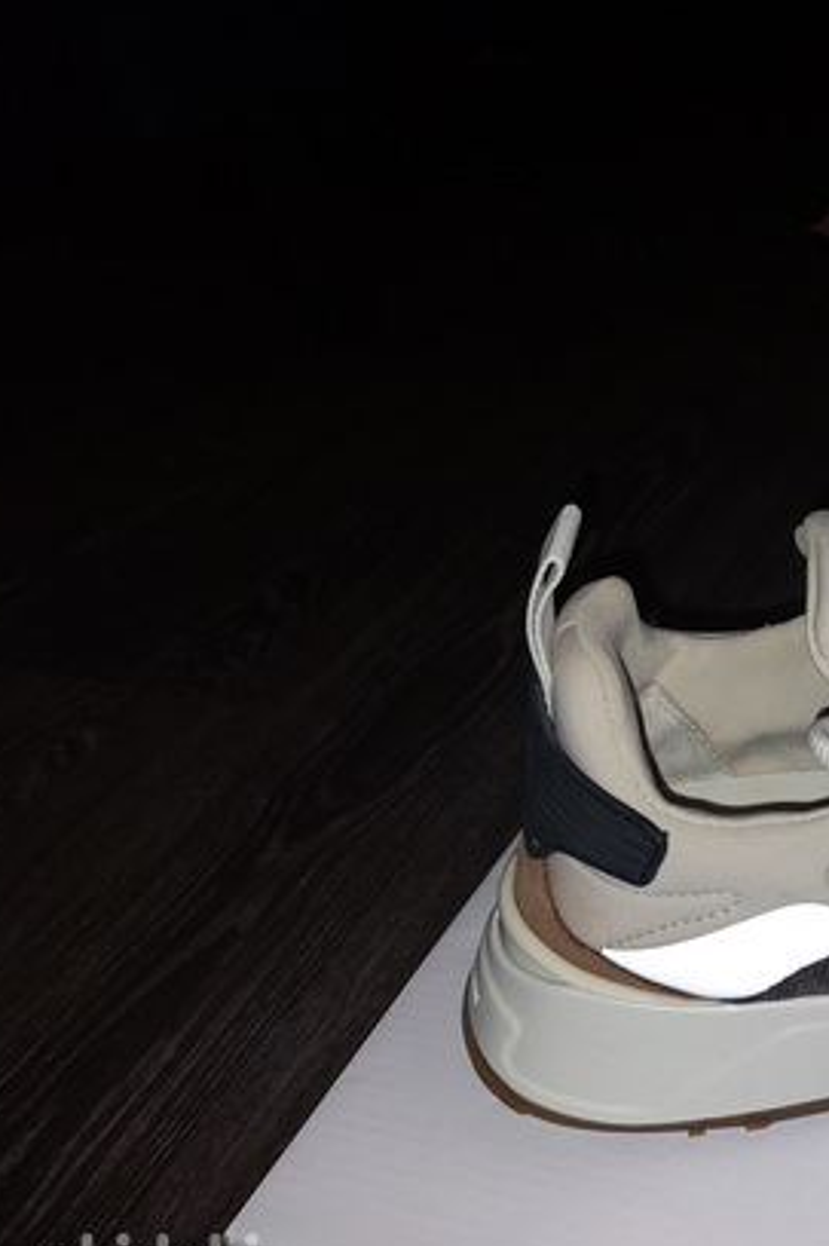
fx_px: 1590
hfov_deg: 27.2
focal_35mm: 46
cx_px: 872
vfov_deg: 42.7
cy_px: 680
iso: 40
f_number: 1.8
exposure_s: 1/50
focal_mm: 4.6
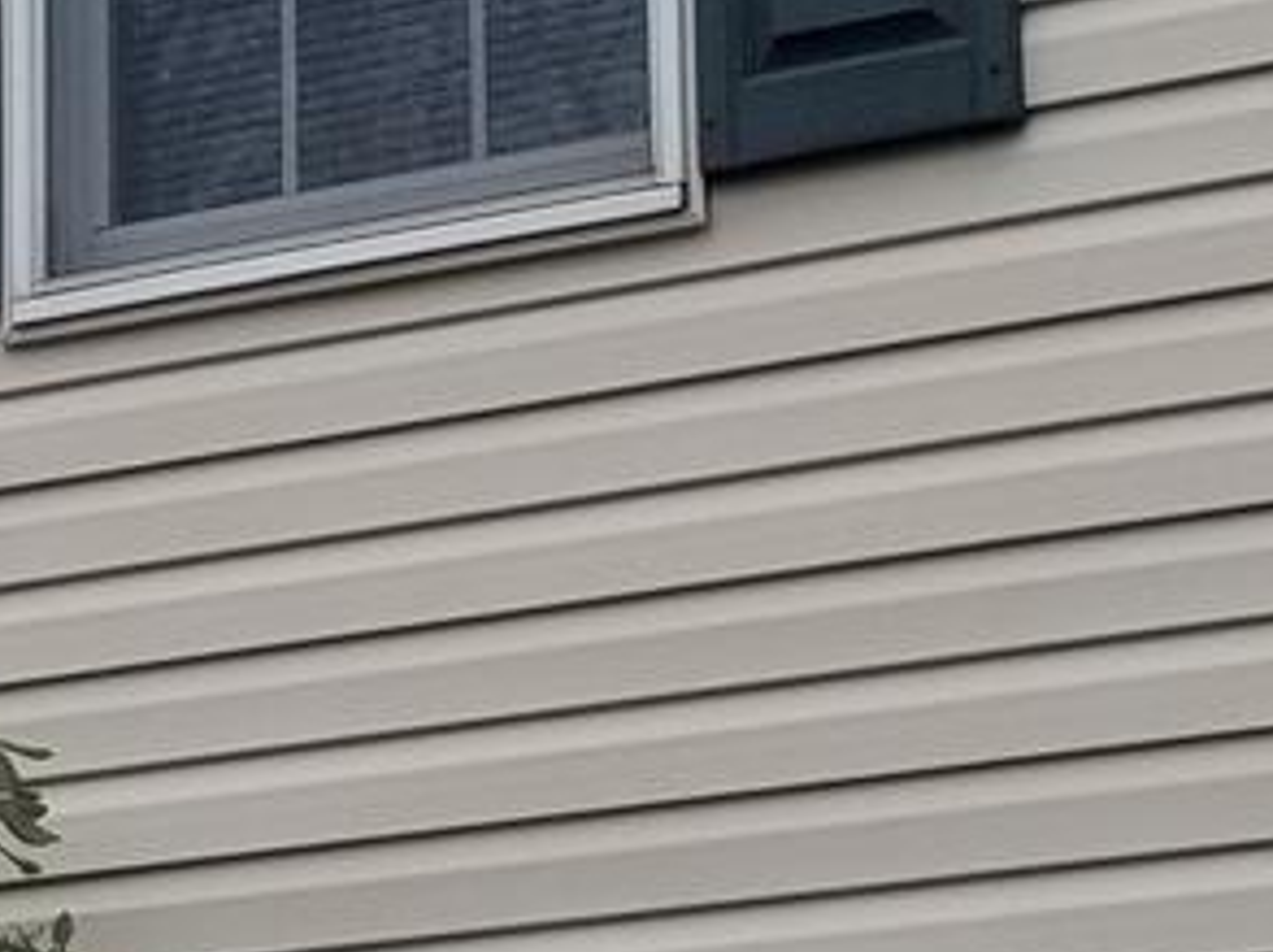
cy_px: 526
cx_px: -143
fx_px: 6685
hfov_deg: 10.7
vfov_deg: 8.1
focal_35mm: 182
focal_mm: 4.25
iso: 50
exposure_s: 1/666
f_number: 1.7
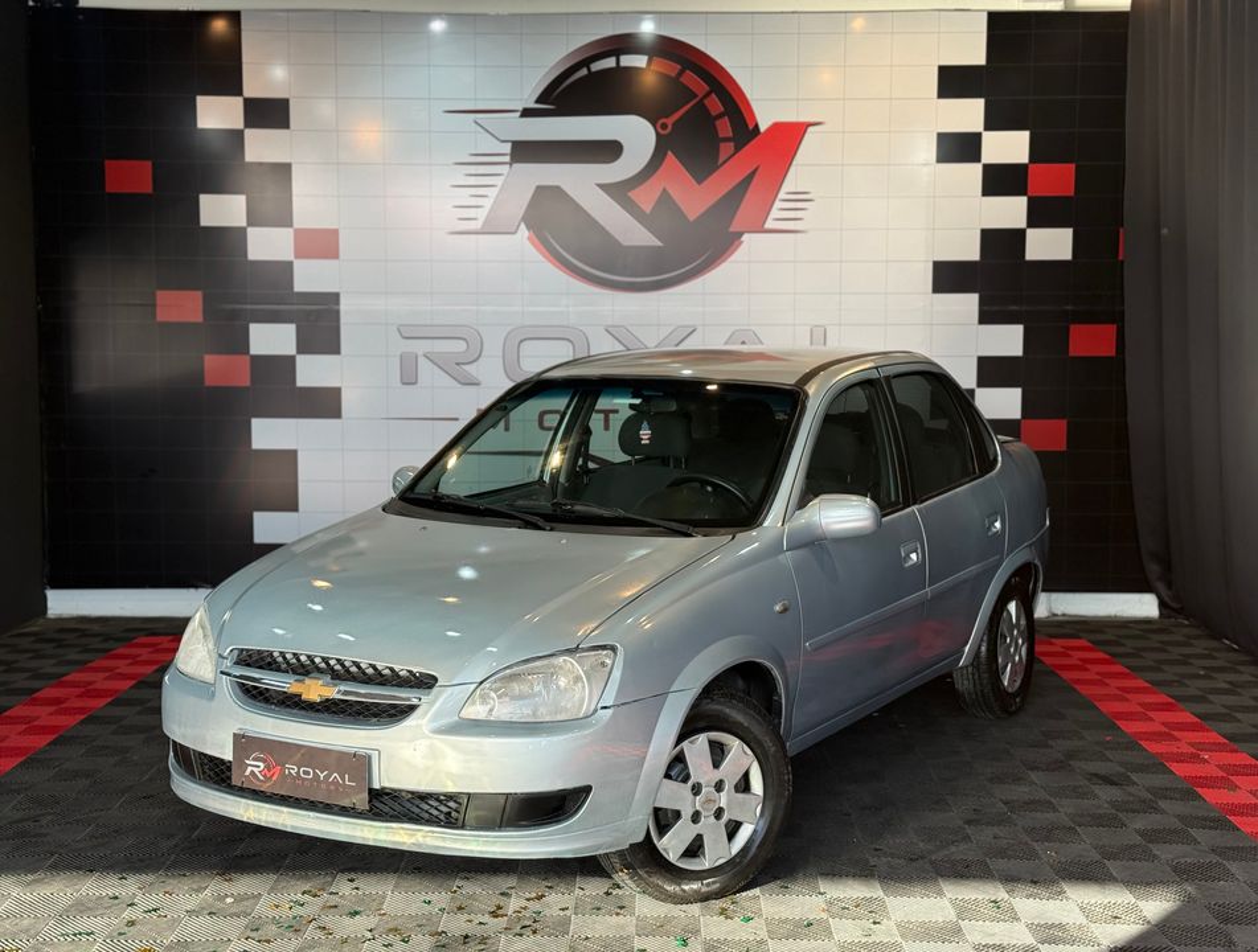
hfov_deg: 39.5
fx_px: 1750
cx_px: 629
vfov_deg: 30.4
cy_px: 476
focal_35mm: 48
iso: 80
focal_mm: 6.76
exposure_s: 1/434
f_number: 1.78
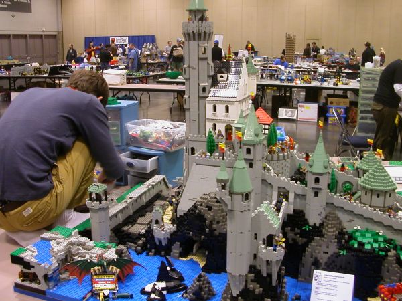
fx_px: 430
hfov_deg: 50.1
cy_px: 150
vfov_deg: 38.7
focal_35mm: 37
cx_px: 201
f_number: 2.7
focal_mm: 5.6
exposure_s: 1/10.4
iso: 100
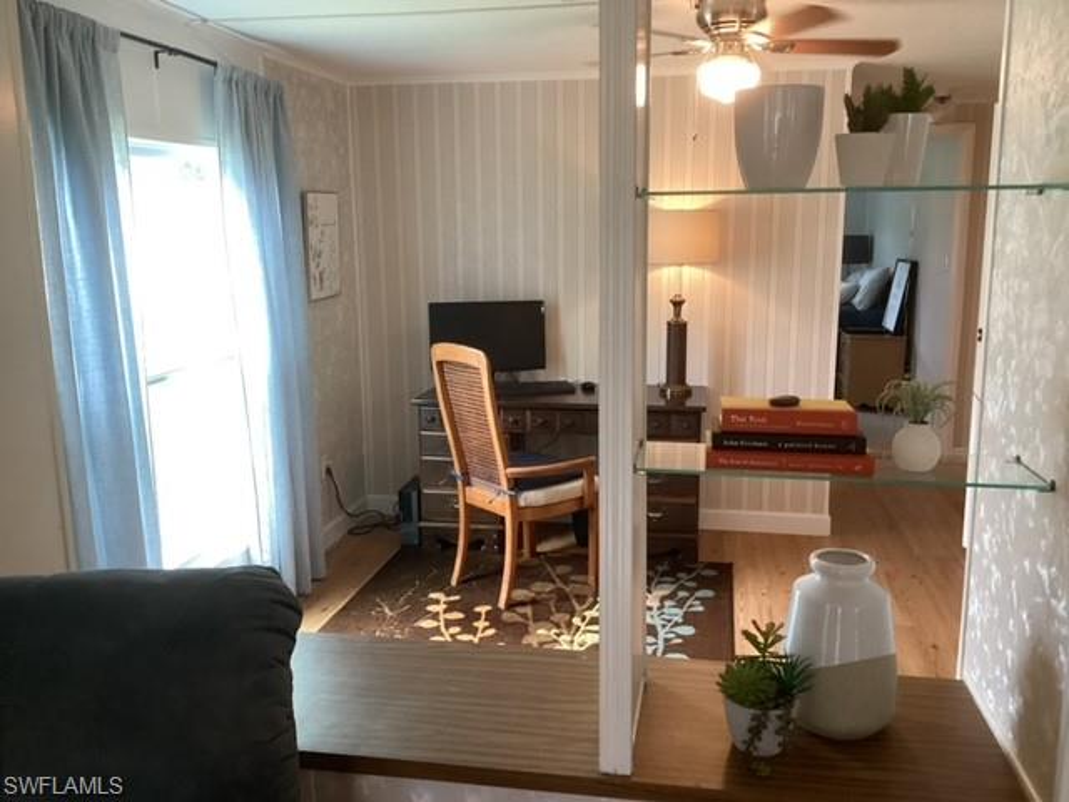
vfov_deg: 45.4
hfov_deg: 58.4
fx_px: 957
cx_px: 534
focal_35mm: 31
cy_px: 401
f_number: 2.4
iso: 125
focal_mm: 3.3
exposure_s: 1/60
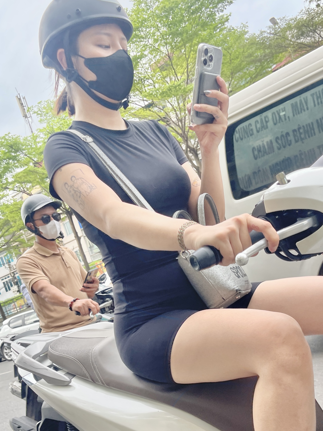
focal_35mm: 25
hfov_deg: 54.9
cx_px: 162
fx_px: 311
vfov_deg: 69.4
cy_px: 216
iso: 32
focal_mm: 5.1
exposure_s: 1/372
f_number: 1.6
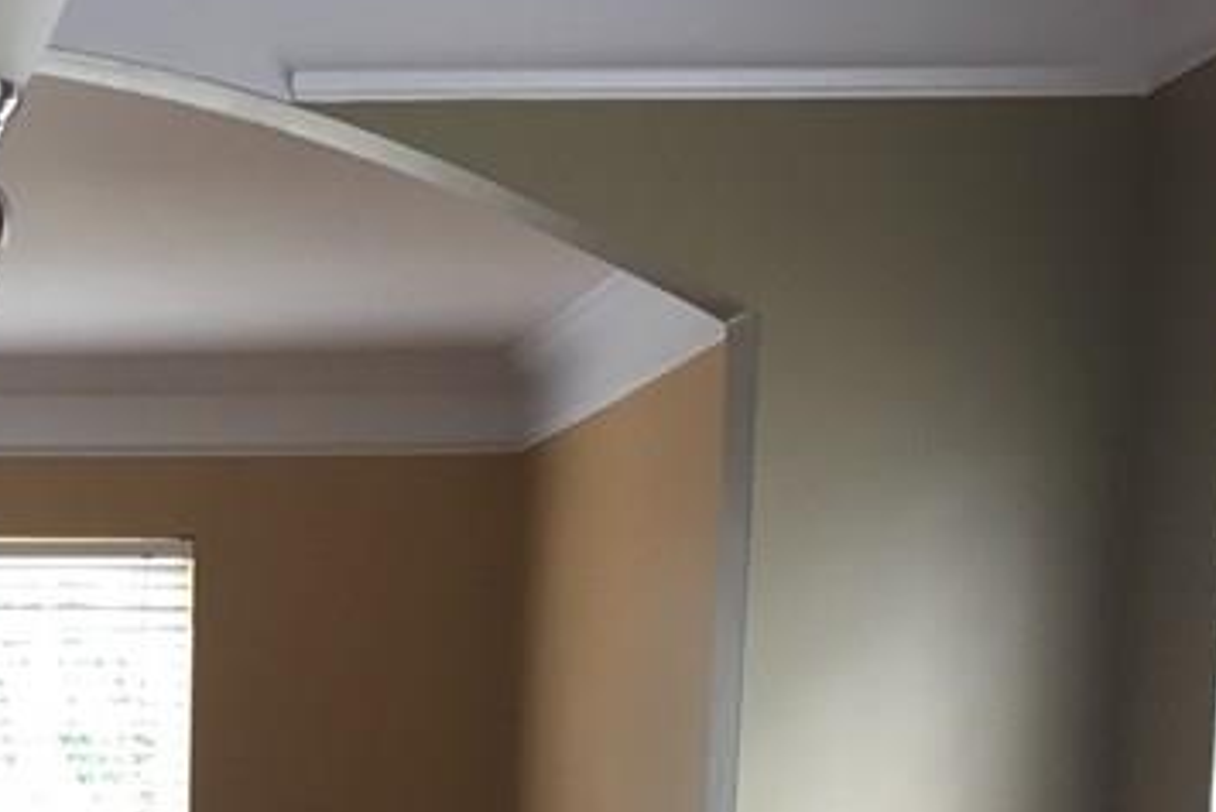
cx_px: -106
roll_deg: -0.9
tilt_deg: -7.2
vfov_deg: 14.6
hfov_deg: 22.1
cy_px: 1223
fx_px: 2940
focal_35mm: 87
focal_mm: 4.15
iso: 40
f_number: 2.2
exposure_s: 1/30
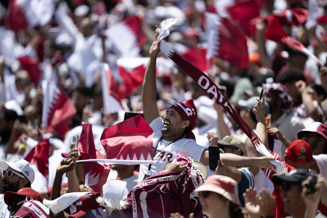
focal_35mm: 400
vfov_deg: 3.4
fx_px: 3633
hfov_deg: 5.2
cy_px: 109
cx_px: 164
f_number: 2.8
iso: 400
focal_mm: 400
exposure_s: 1/6400
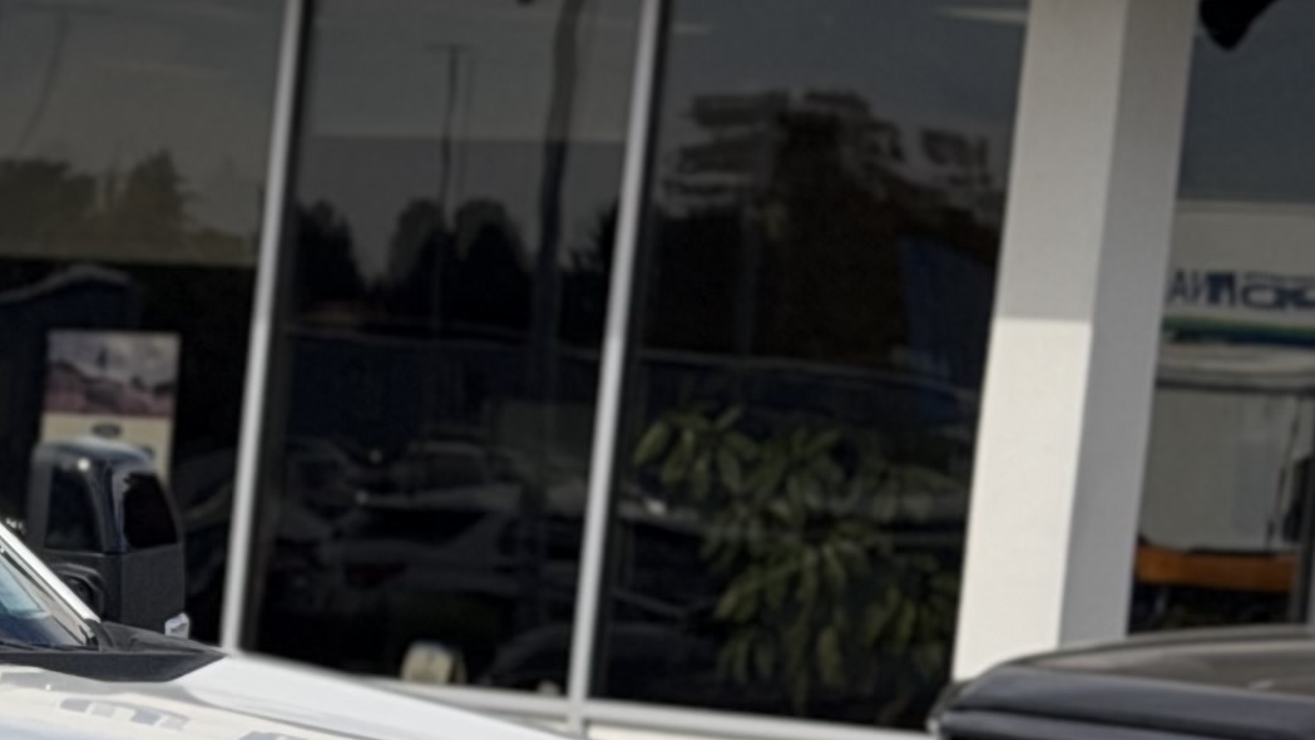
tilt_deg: -6.3
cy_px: 924
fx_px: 7008
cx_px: -1092
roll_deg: -4.2
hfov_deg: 10.1
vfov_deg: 6.0
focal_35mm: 201
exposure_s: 1/8772
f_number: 1.78
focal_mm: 6.76
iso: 80
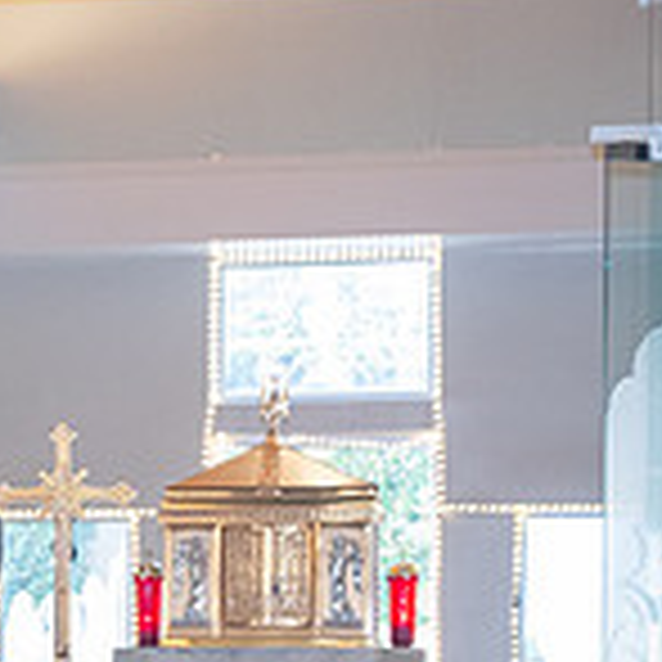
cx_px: -446
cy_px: 743
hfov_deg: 9.9
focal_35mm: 169
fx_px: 3657
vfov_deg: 10.2
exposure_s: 1/200
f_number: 4
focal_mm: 49
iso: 2500
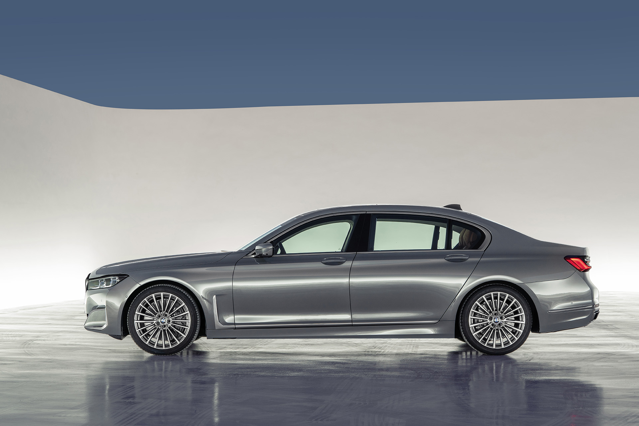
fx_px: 1243
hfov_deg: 28.8
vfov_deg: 19.5
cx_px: 320
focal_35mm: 70
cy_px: 213
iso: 200
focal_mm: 70
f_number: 9.5
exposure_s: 1/2
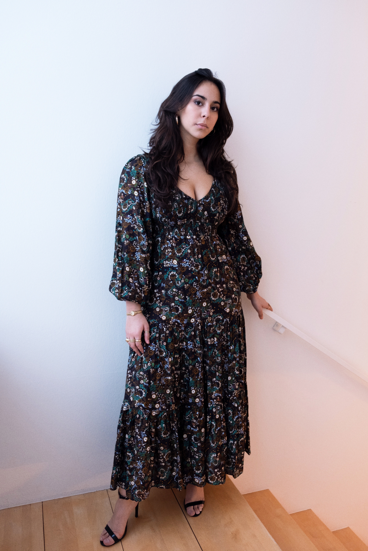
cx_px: 184
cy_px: 276
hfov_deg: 45.0
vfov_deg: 63.7
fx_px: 445
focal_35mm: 29
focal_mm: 19.6
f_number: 2.8
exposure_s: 1/15
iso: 1250
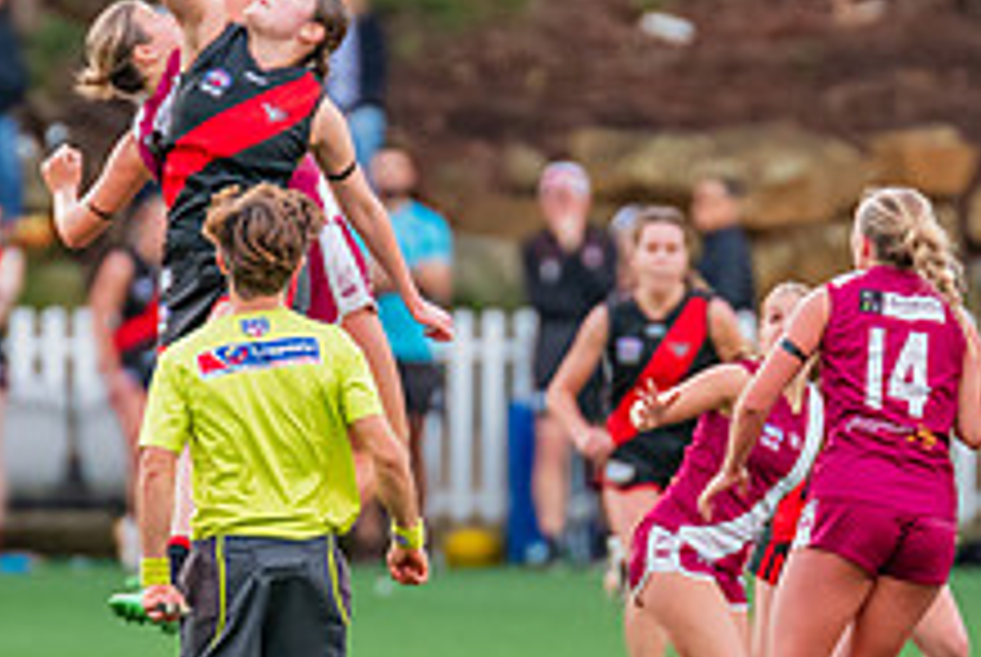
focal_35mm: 1170
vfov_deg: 1.2
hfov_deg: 1.8
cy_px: 271
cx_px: 316
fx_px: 31925
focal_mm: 420
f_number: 4
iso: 2000
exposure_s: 1/800
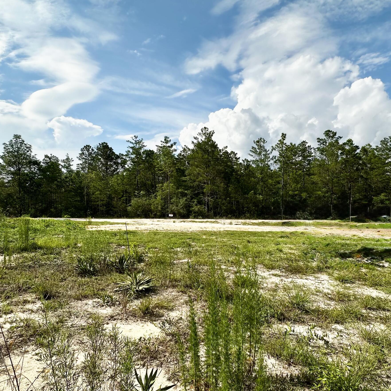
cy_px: 222
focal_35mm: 21
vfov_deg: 71.8
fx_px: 268
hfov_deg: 72.1
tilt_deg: -3.6
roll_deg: -0.3
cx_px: 187
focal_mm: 2.22
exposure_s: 1/2398
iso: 50
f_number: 2.2
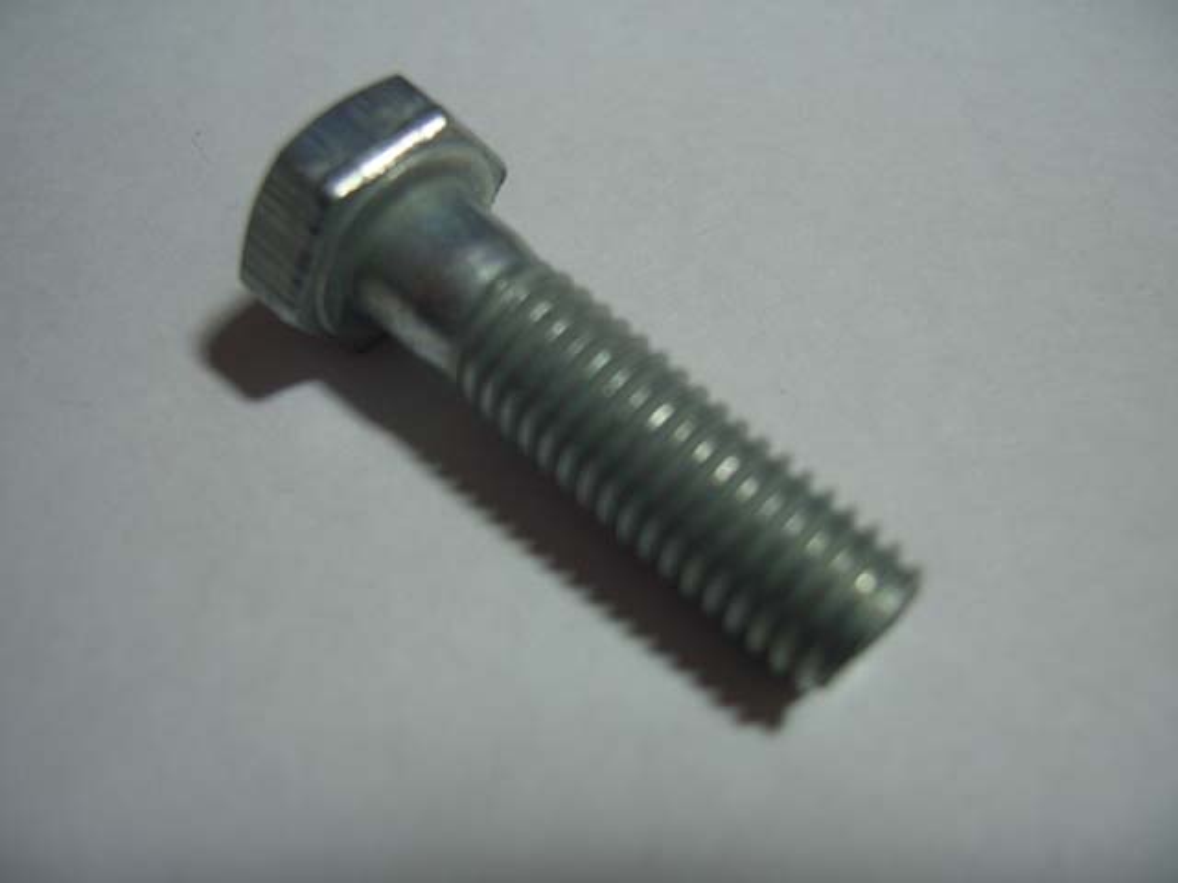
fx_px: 1327
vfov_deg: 36.8
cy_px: 442
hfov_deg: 47.9
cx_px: 589
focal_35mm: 39
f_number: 2.8
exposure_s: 1/80
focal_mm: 8
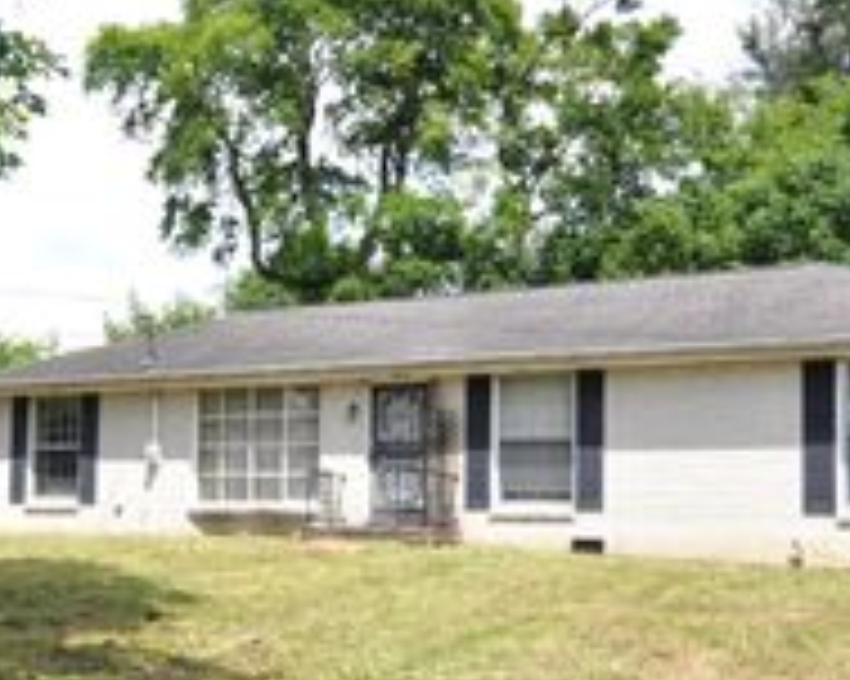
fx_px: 1307
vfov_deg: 29.0
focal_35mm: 52
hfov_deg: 34.7
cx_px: 148
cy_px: 437
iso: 200
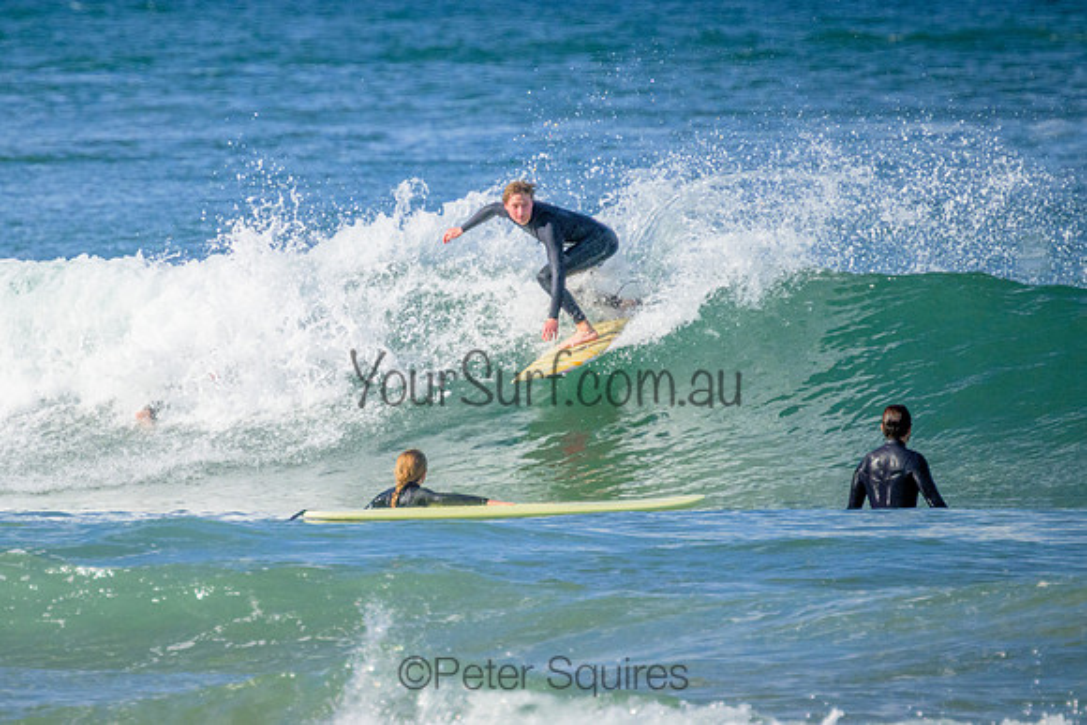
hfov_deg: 2.0
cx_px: 411
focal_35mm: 1016
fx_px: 30694
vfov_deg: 1.4
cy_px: 288
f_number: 11
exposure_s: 1/1250
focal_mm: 800
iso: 2200
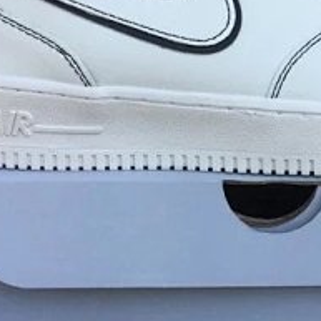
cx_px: 269
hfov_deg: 18.9
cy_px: 55
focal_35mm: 91
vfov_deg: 18.9
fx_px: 955
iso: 25
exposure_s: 1/776
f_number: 2.4
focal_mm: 3.3
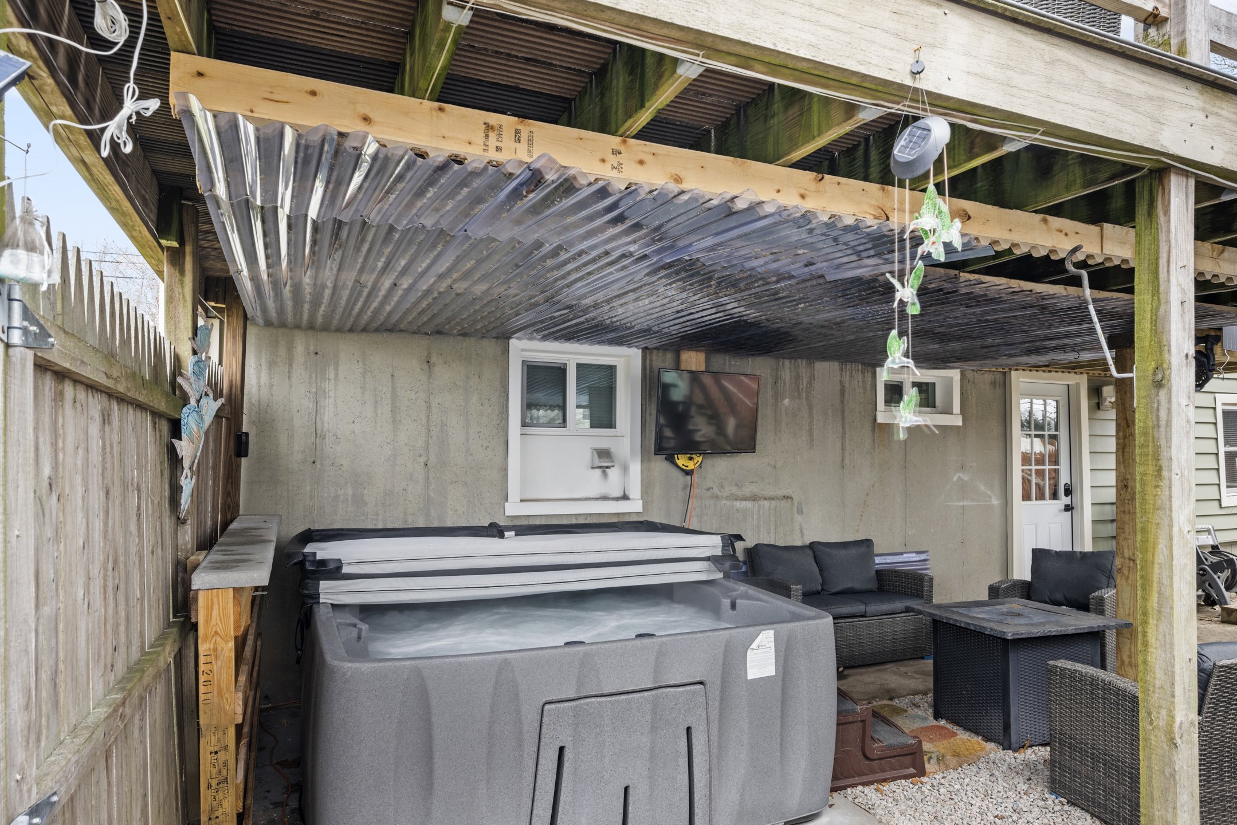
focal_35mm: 23
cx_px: 653
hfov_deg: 77.1
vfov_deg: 55.9
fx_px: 776
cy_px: 447
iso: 320
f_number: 9
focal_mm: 19.5
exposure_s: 1/13
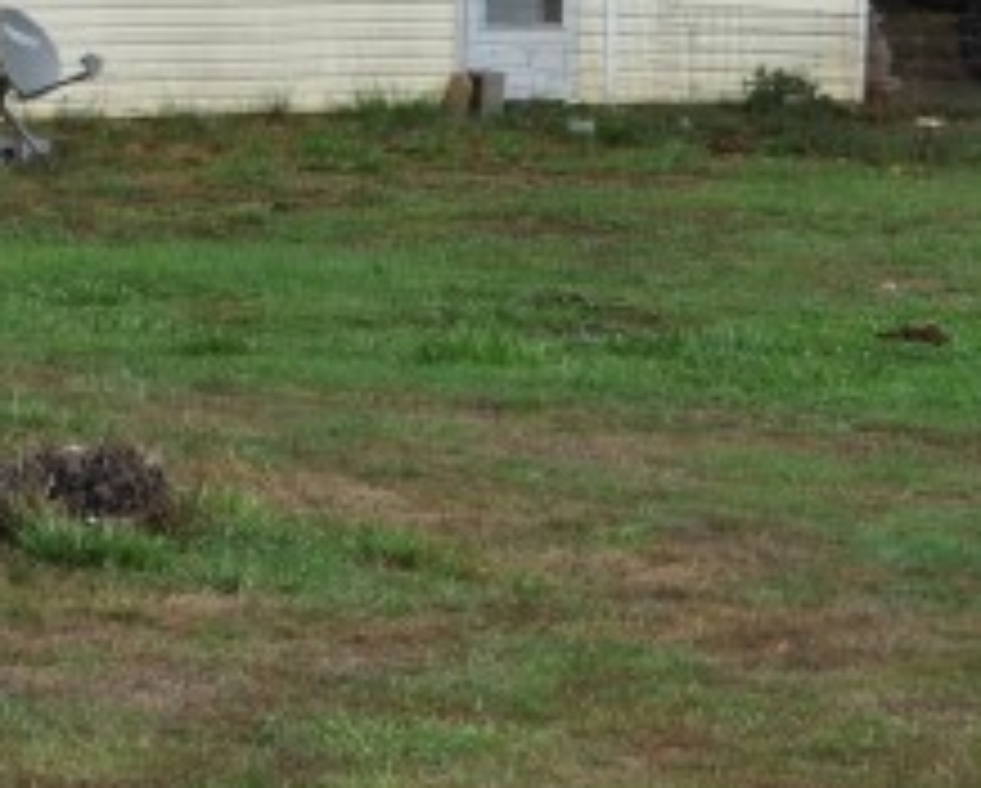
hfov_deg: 9.5
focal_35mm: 191
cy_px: -63
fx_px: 5559
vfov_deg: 8.0
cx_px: -842
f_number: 9
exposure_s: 1/200
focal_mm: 29
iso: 200
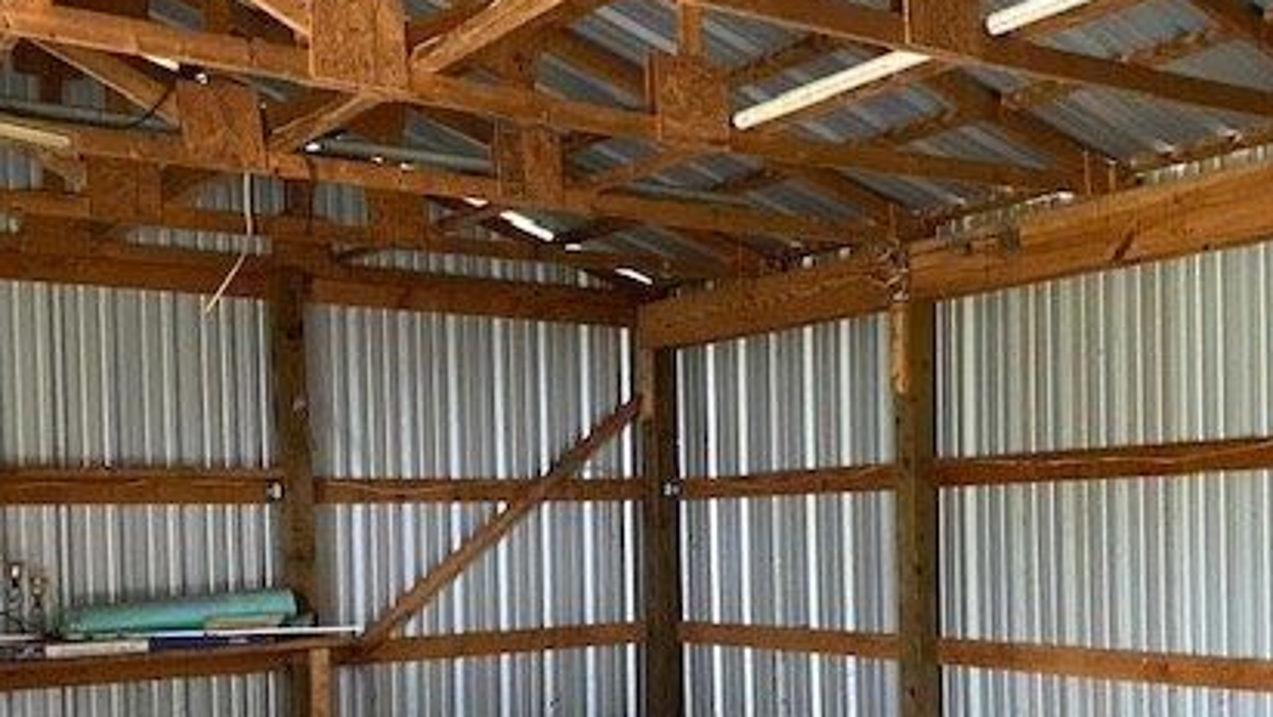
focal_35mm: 44
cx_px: 711
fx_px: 1486
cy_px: 600
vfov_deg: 26.5
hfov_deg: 46.3
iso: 500
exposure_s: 1/55
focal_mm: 4.25
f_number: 1.8
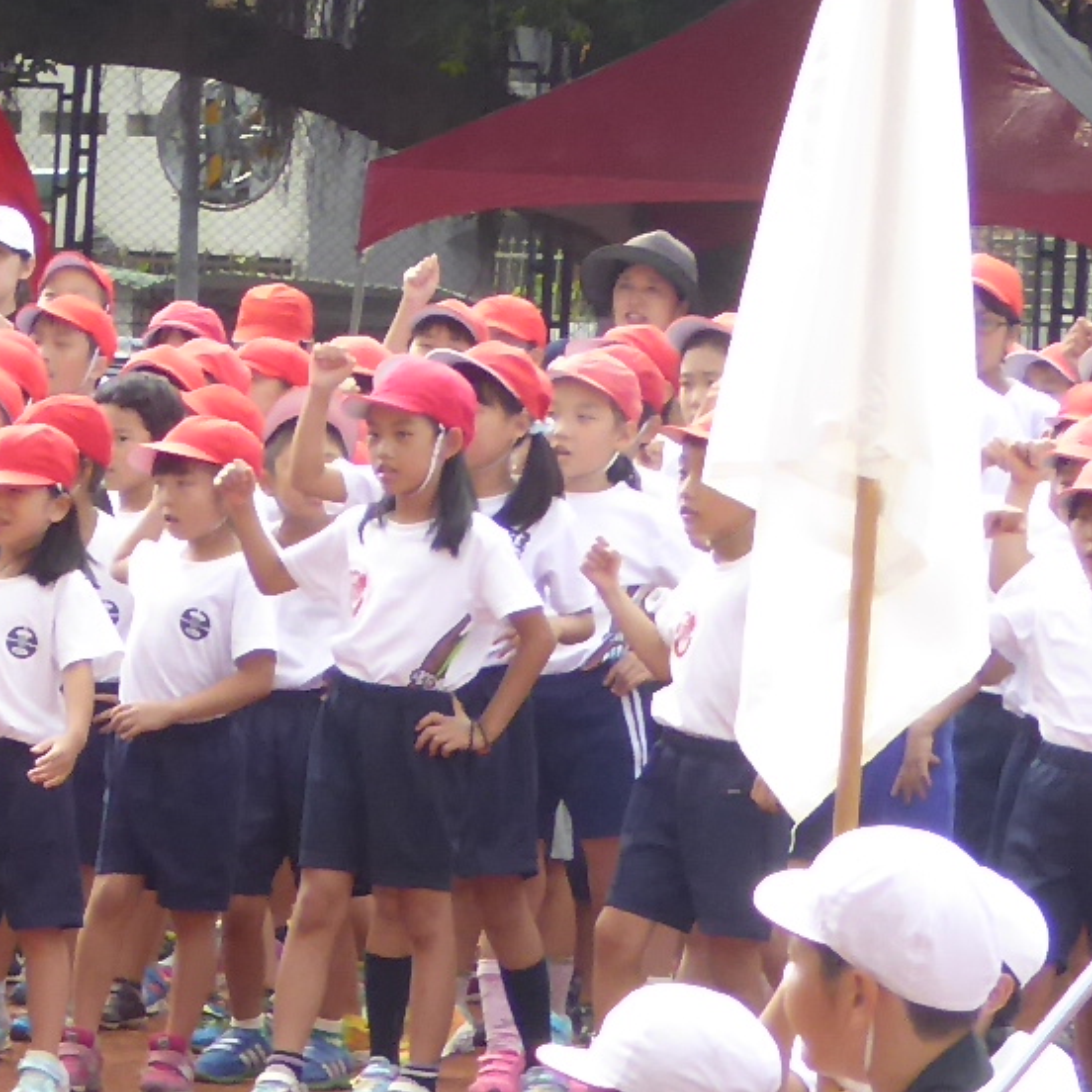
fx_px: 13312
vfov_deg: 4.7
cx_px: -1201
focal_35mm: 373
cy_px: 332
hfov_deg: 4.6
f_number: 4.8
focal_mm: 15
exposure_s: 1/200
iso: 200
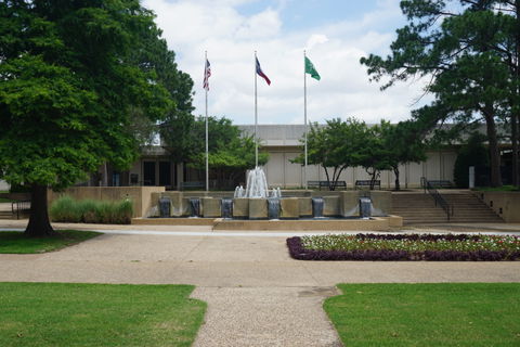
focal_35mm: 40
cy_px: 174
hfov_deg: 47.9
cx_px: 260
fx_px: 585
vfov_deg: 33.0
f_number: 11
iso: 100
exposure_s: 1/125
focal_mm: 27
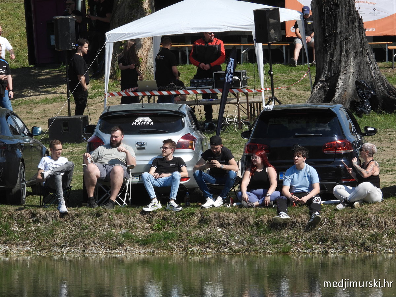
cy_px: 148
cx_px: 198
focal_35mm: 433
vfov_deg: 3.4
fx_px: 4953
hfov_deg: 4.6
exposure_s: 1/800
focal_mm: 77.8
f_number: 5
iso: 100
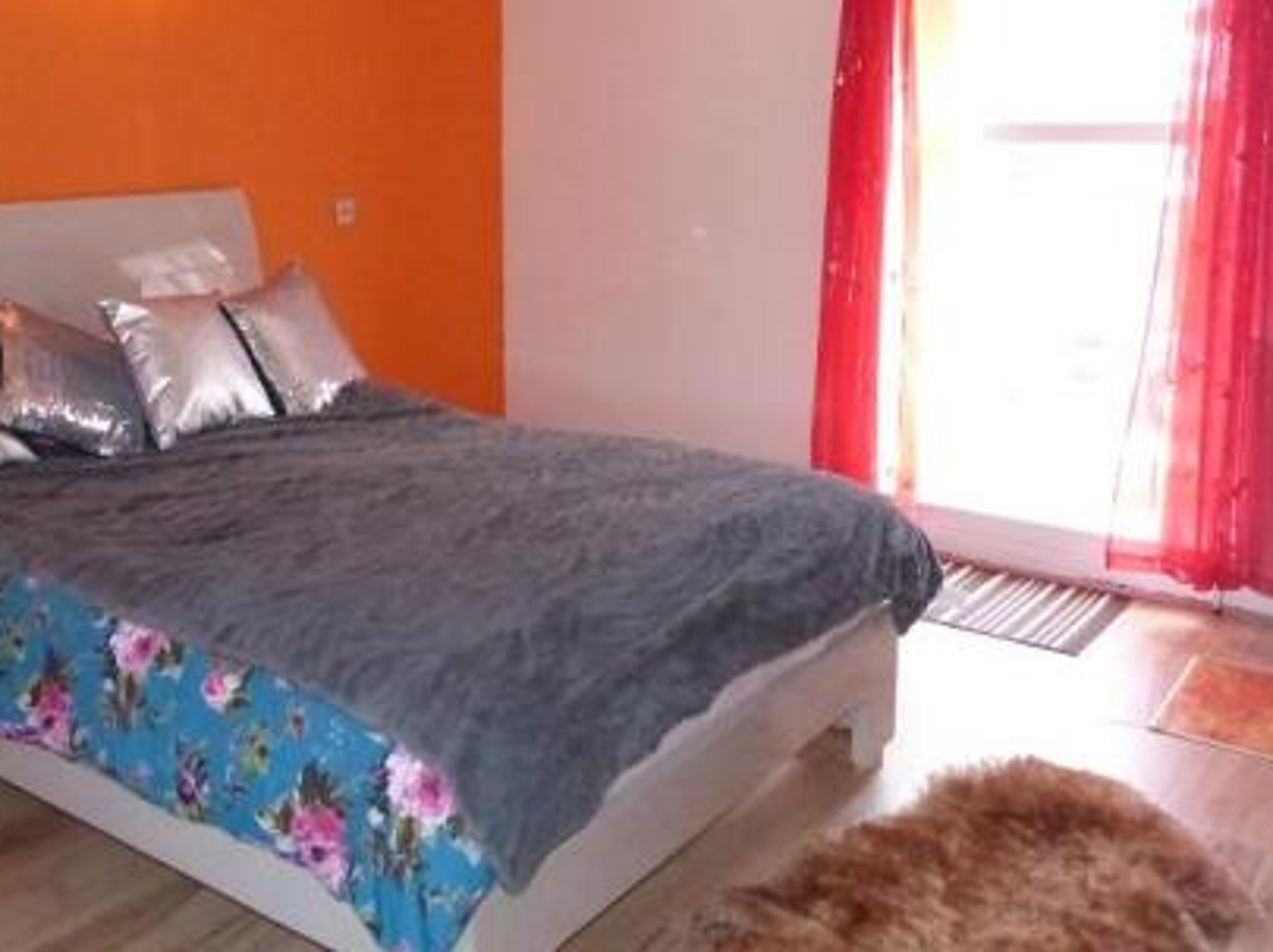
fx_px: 1323
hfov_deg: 50.8
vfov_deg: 38.9
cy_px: 284
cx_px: 467
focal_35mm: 36
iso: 1600
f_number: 4
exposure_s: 1/200
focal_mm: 4.5
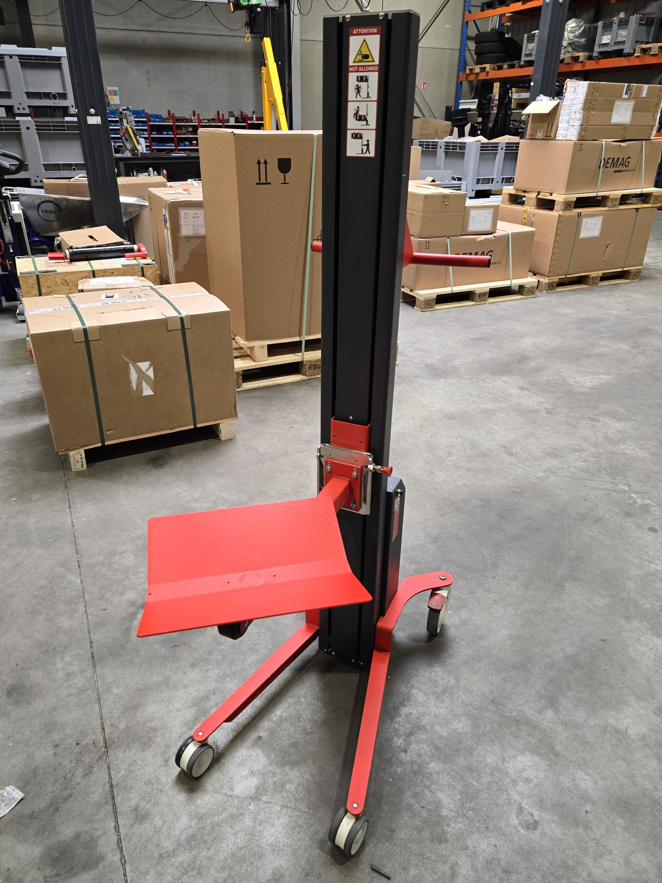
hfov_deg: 58.9
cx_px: 331
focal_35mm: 23
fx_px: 586
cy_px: 442
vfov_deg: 73.9
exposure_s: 1/100
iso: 125
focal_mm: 6.3
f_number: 1.7
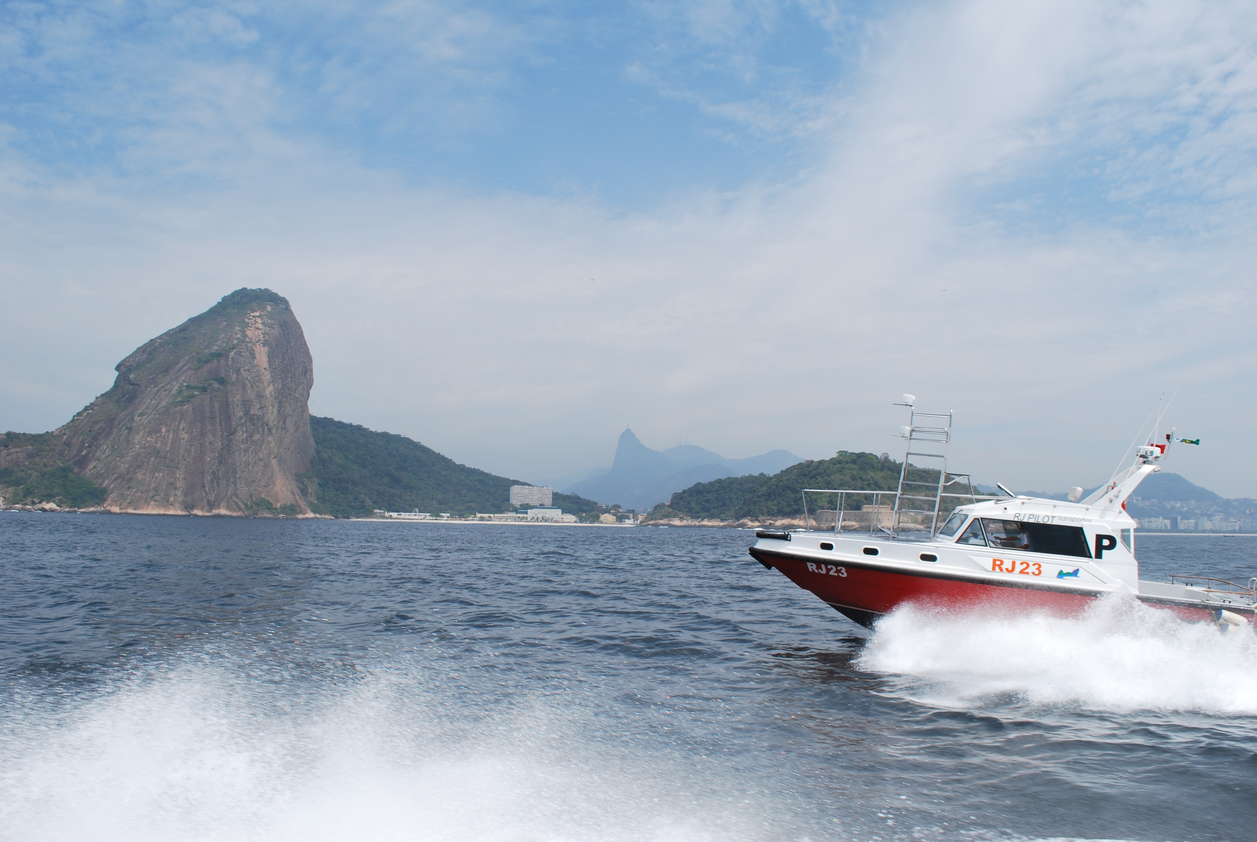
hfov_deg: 67.3
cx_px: 628
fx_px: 944
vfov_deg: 48.0
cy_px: 421
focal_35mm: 27
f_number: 9
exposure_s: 1/320
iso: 100
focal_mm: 18
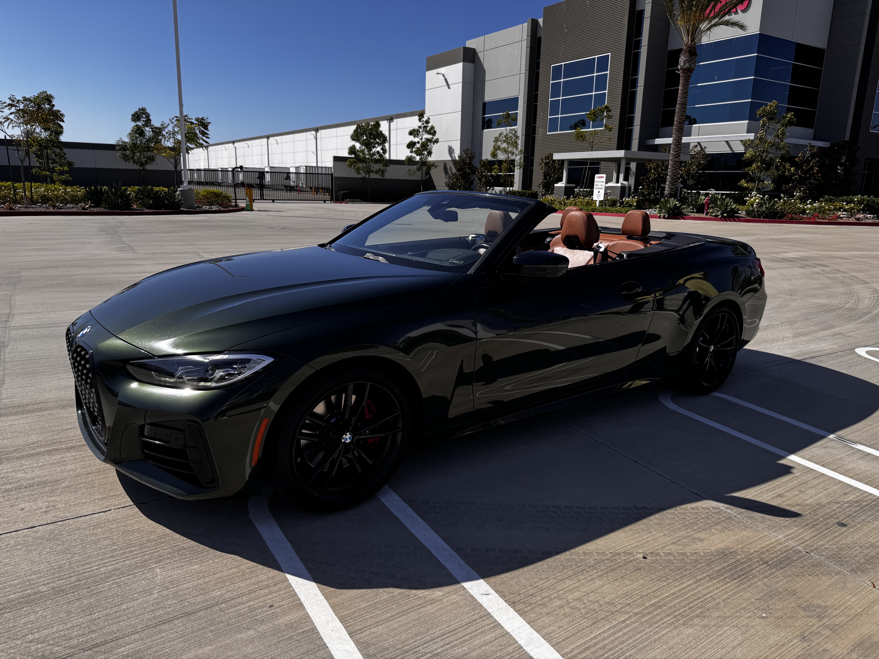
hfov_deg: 71.6
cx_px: 440
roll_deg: -2.3
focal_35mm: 24
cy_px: 330
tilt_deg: -13.4
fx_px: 609
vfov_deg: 56.8
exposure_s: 1/4608
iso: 80
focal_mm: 6.76
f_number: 1.78
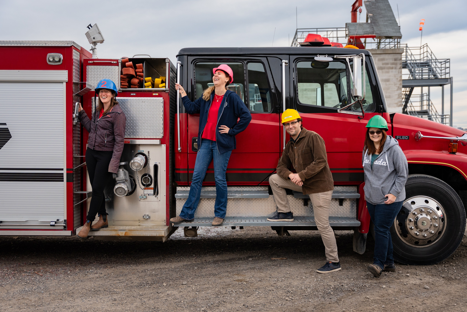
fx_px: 516
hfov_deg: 48.7
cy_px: 167
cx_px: 233
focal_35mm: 40
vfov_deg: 33.5
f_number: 2.8
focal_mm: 36.3
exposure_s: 1/3200
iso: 640
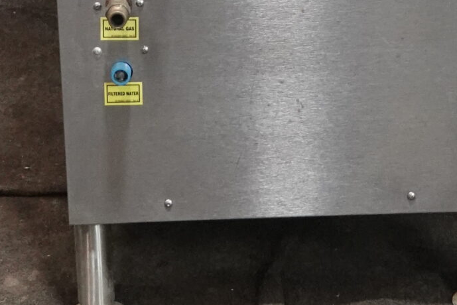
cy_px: -369
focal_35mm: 156
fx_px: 1981
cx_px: 232
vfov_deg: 8.2
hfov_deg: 13.2
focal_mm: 15.59
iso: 1250
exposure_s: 1/50
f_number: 4
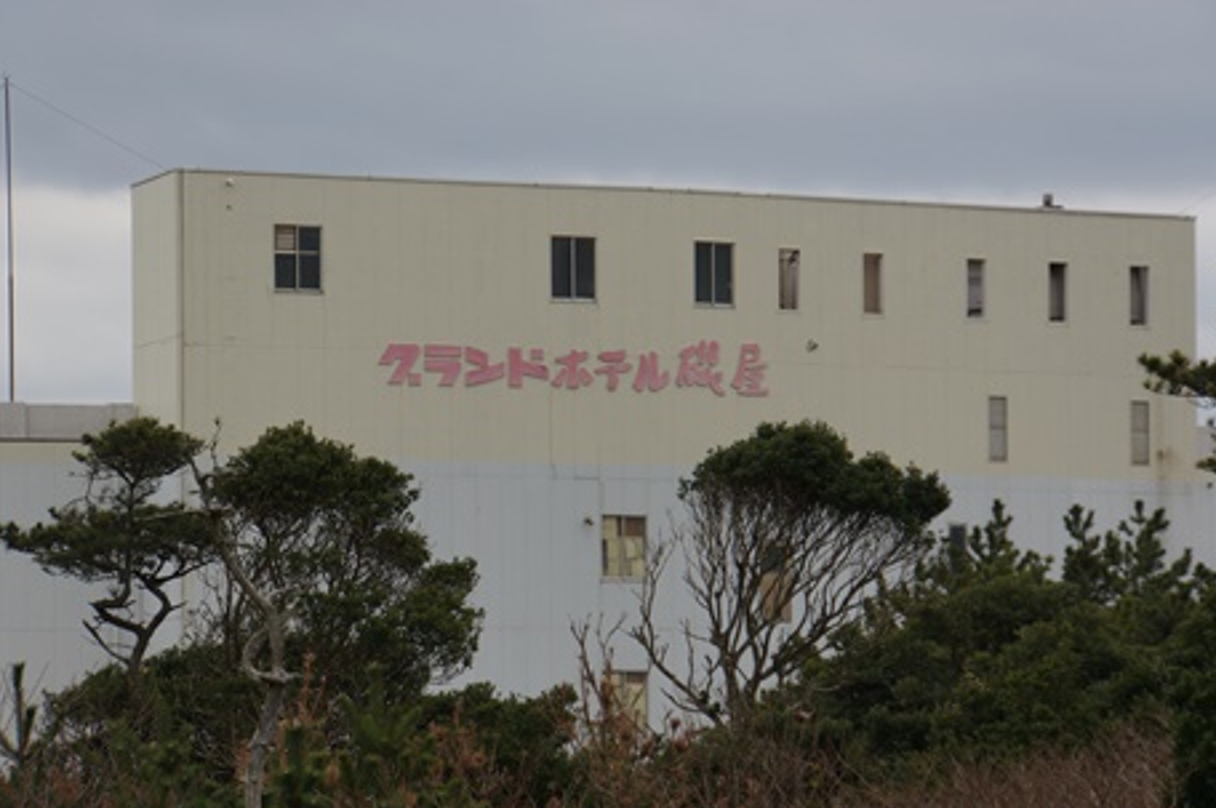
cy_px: 420
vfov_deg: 6.9
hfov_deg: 10.3
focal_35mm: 200
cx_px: 587
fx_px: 6741
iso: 160
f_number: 6.3
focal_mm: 126.5
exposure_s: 1/200
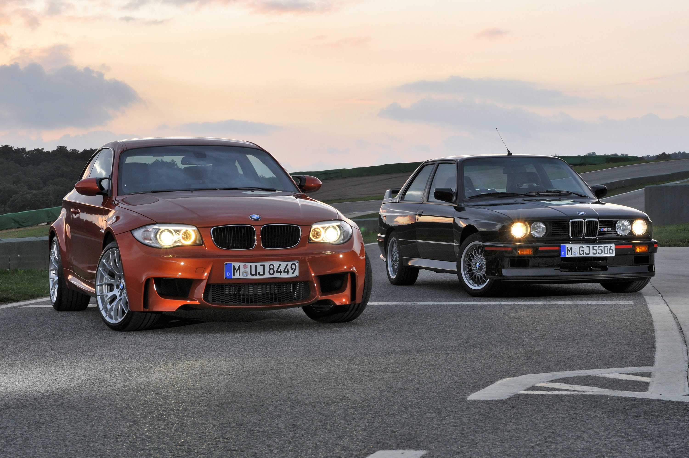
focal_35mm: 84
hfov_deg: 24.2
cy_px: 229
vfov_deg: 16.2
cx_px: 344
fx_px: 1606
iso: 200
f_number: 13
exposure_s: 1/8
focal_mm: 56
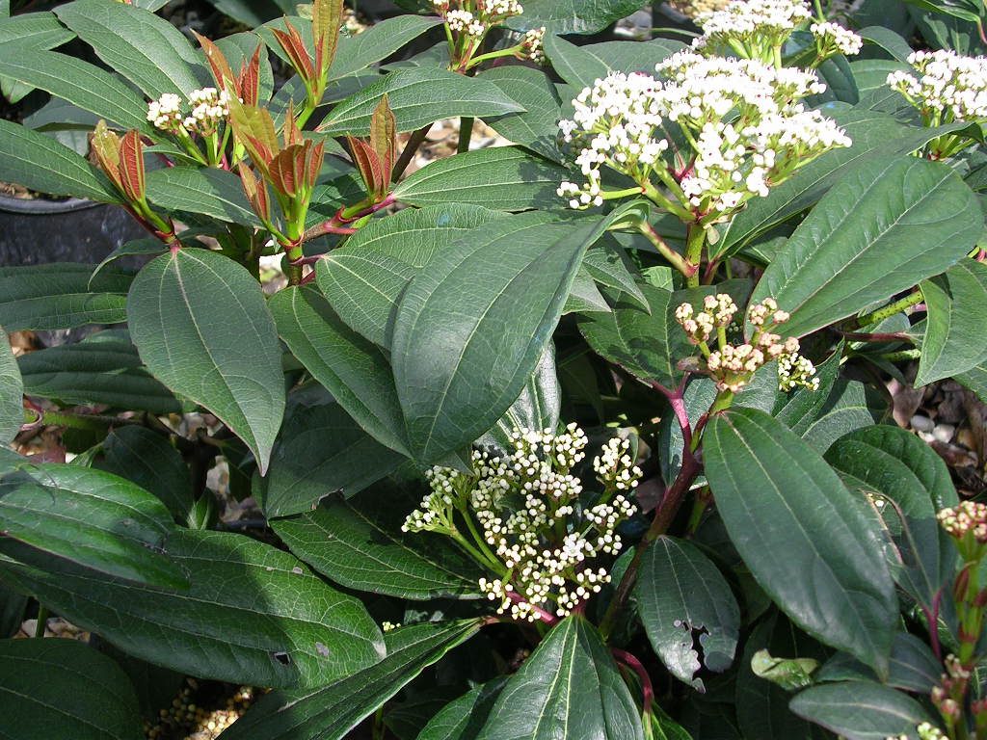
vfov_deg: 29.7
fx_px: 1397
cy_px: 370
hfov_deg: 38.9
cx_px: 494
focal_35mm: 49
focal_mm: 7.5
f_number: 3.1
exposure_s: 1/192
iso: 50
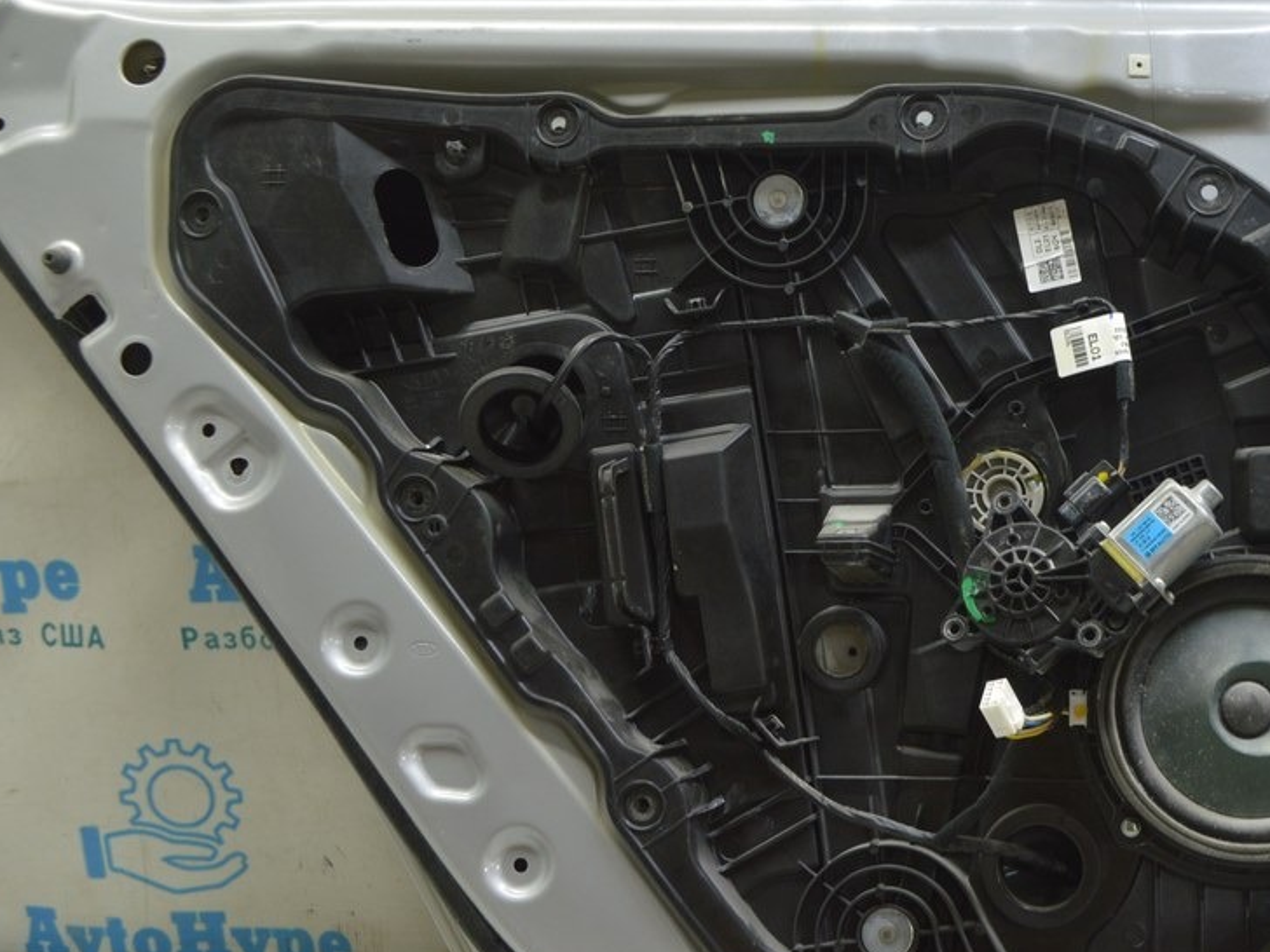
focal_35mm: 51
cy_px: 534
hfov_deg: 37.3
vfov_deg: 28.7
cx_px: 837
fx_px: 1859
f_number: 5.6
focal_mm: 25
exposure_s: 1/20
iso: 400
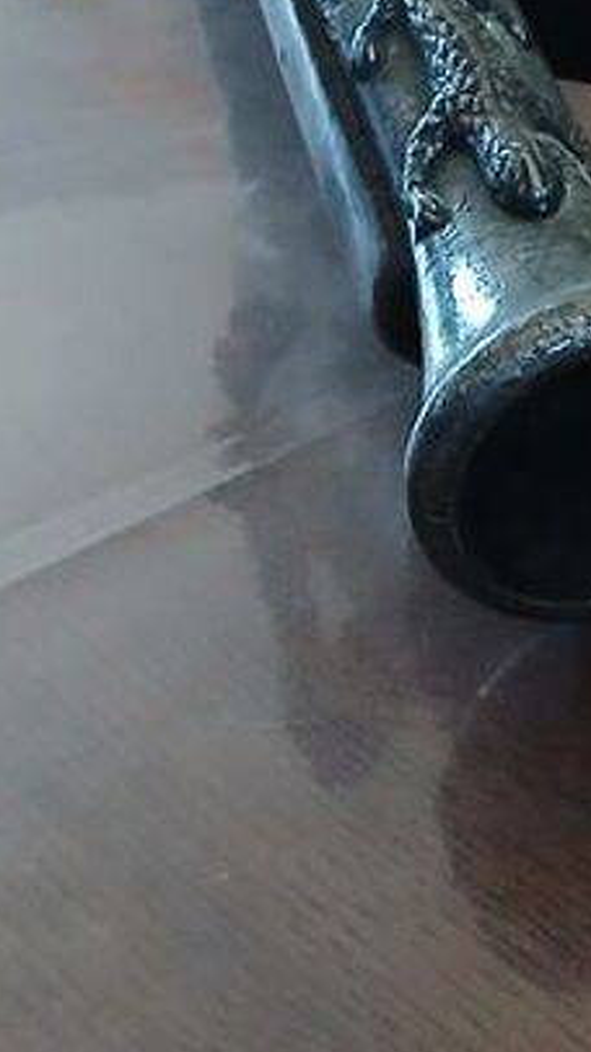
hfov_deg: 12.8
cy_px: 292
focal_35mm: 93
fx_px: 2594
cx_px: 612
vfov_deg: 22.8
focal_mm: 3.98
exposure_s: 1/25
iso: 320
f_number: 1.8
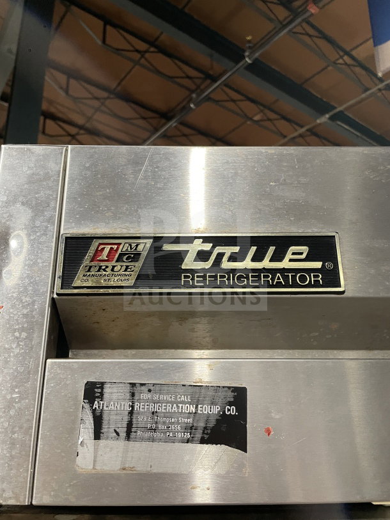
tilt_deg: +16.3
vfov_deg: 67.3
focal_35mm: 26
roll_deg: +0.2
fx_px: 390
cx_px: 195
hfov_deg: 53.1
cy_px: 260
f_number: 1.6
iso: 250
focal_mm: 4.2
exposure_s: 1/60
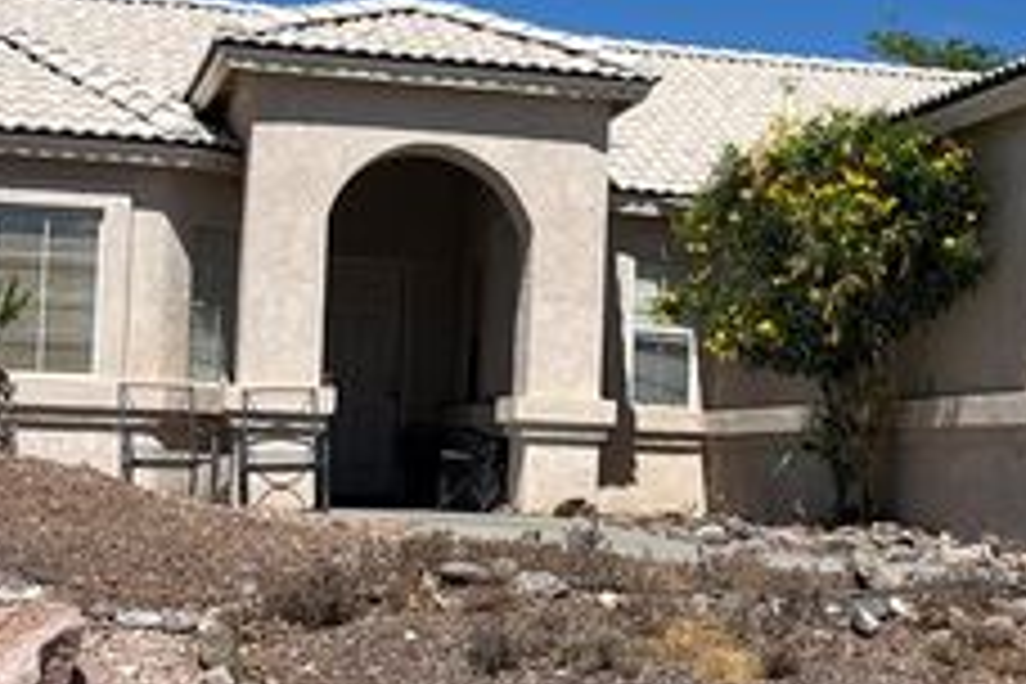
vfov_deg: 17.3
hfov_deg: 25.4
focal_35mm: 79
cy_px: 344
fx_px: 2251
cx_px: 738
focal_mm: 5.1
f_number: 1.6
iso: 50
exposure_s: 1/6897
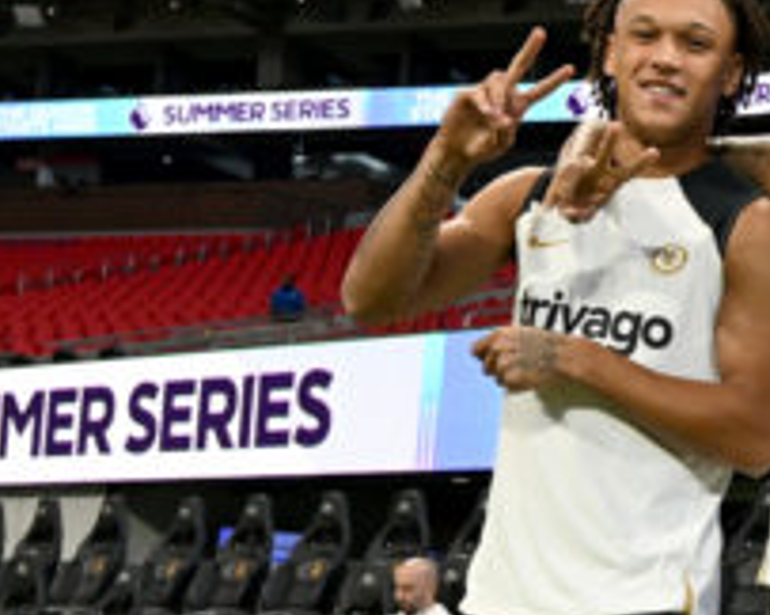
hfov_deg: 27.9
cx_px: 929
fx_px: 1343
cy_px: 638
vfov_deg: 24.4
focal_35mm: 59
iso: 1250
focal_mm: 17
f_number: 4
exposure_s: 1/500
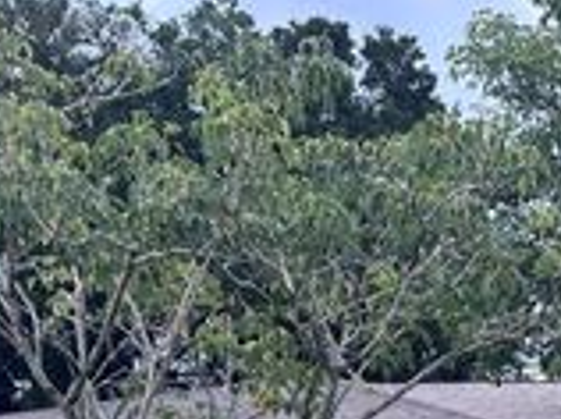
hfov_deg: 23.0
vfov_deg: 18.0
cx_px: 721
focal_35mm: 76
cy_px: 545
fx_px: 1230
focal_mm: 6.86
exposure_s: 1/412
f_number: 1.78
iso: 80
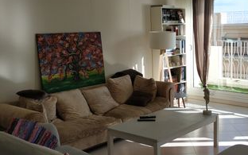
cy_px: 68
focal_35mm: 49
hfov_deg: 40.3
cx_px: 175
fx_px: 331
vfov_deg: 26.3
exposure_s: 1/900
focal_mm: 3.94
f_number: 1.9
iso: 125
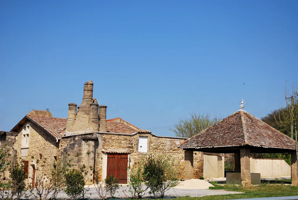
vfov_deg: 20.7
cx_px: 149
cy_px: 100
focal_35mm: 66
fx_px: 547
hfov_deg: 30.5
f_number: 5.6
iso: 100
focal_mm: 44
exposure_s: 1/640
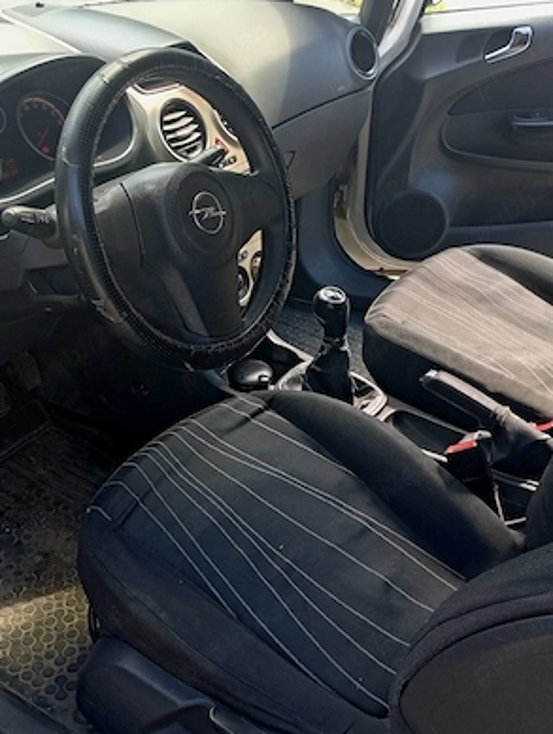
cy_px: 364
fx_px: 956
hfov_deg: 32.3
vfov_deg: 42.0
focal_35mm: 45
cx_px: 277
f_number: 1.8
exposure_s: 1/108
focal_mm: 3.84
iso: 50
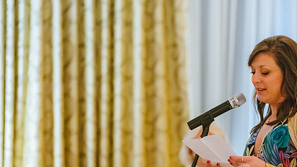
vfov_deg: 4.1
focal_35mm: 296
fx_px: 2331
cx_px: 208
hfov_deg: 7.3
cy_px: 123
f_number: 2.8
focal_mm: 200
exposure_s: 1/160
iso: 4500
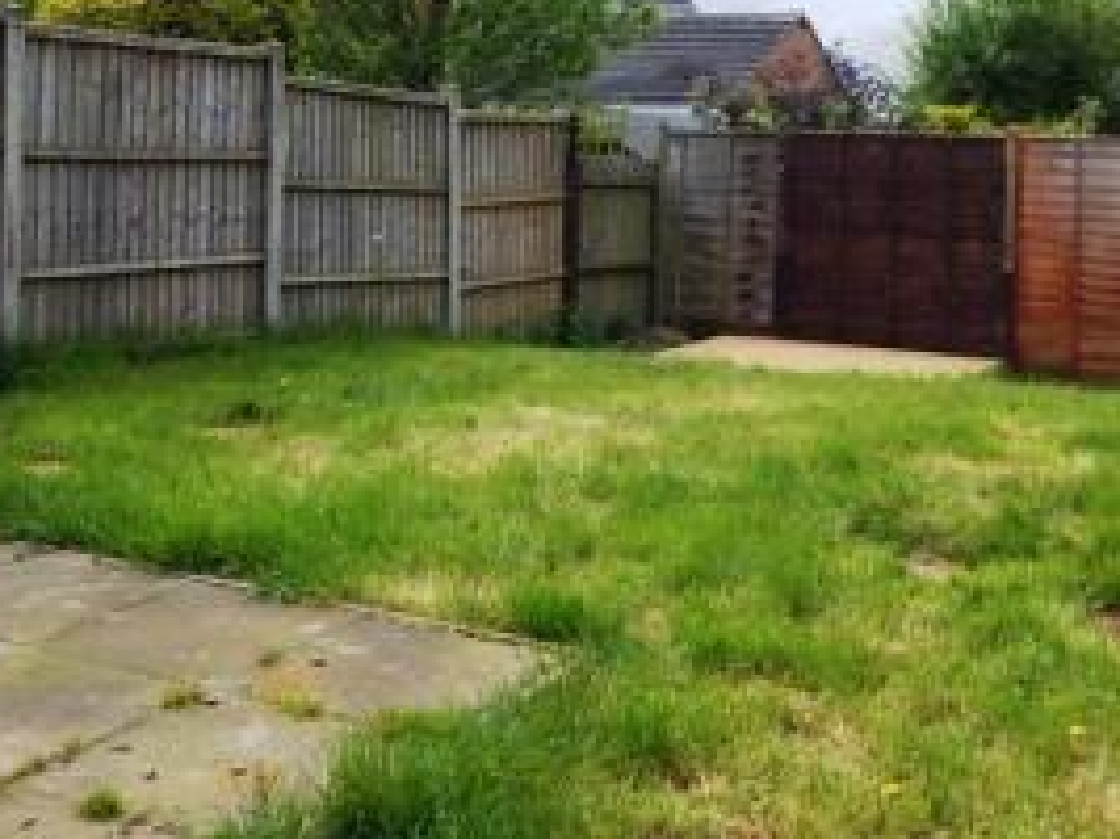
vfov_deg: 29.4
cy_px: 149
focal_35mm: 48
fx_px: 1552
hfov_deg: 39.6
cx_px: 629
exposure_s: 1/1500
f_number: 3
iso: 125
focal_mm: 4
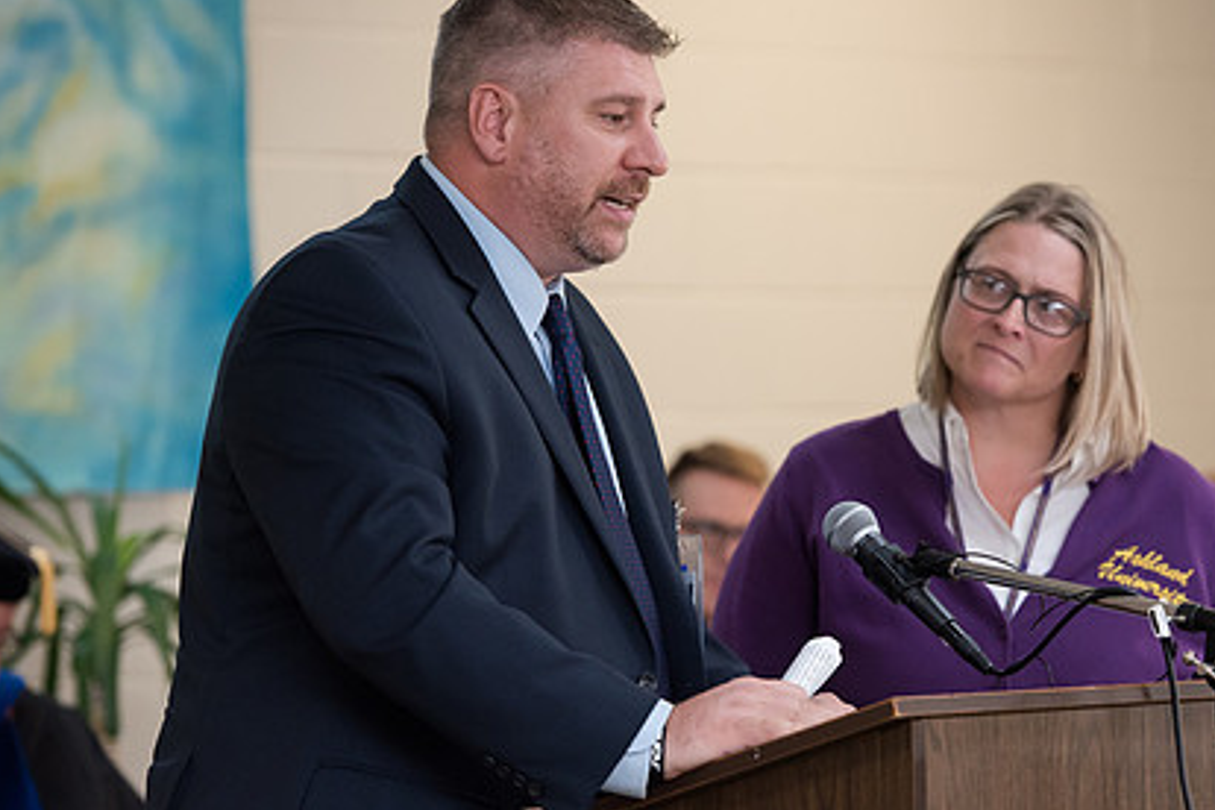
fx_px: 6614
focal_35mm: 196
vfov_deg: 7.0
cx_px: 819
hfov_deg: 10.5
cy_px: 445
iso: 2000
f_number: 4.5
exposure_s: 1/200
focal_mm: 140
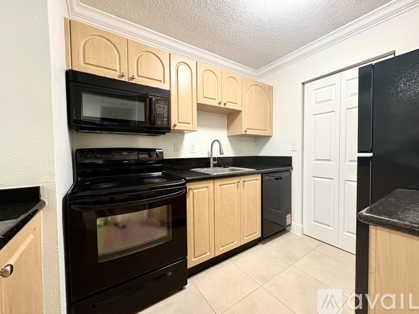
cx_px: 210
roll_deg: +1.3
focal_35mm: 14
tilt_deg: +0.5
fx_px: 169
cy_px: 157
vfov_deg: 85.7
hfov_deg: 102.1
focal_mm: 2.22
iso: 320
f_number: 2.2
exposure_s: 1/60
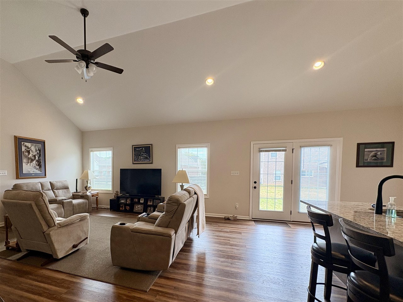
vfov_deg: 85.7
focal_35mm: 14
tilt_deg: -2.7
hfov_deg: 102.1
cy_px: 151
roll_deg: +0.3
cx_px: 202
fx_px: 163
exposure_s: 1/120
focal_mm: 2.22
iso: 125
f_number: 2.2
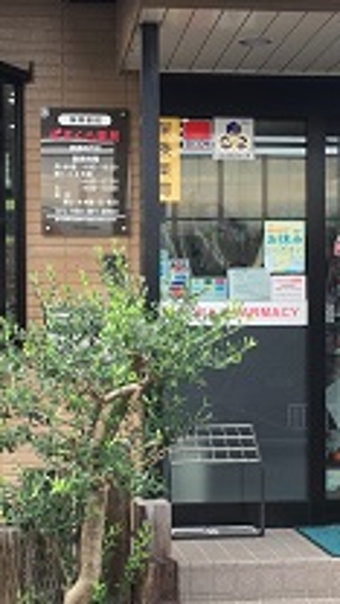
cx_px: 169
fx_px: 1170
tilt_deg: -1.5
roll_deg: +1.3
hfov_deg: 16.5
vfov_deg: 28.9
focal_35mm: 73
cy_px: 348
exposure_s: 1/60
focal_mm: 4.15
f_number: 2.2
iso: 25
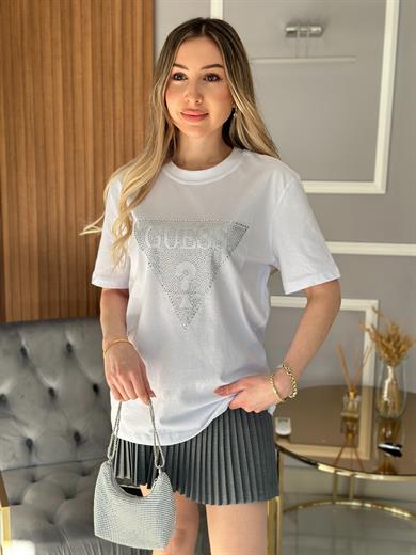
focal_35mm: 48
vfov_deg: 39.7
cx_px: 208
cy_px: 278
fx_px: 769
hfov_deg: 30.3
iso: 80
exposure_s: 1/193
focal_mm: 6.86
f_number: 1.78
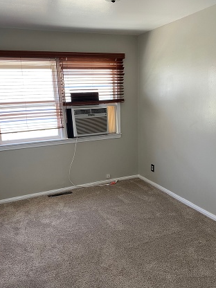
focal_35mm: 30
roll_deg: +1.7
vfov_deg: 59.9
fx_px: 250
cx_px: 109
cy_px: 156
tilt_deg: -14.0
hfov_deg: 46.8
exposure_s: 1/97
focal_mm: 4.25
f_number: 1.8
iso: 125
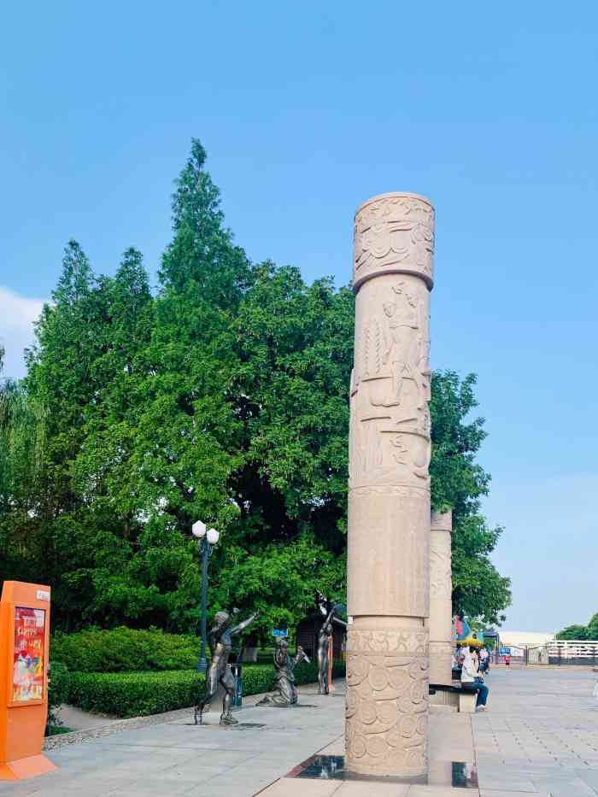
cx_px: 299
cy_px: 398
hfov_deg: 53.1
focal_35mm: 26
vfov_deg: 67.3
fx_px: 599
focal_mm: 4.25
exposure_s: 1/1100
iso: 25
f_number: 1.8
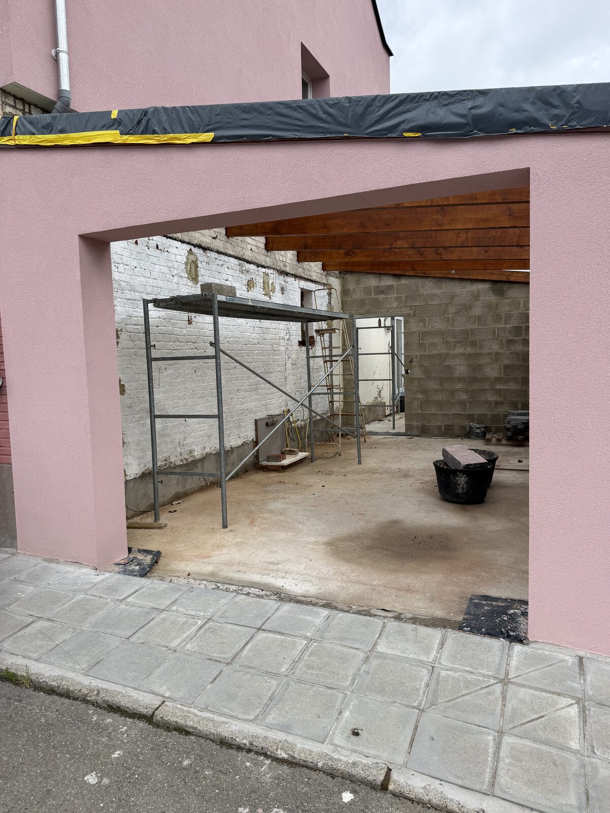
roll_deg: +0.8
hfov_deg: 56.8
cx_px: 305
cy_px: 406
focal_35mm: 24
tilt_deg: -5.9
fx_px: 564
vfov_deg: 71.6
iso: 80
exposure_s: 1/3584
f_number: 1.78
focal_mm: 6.76
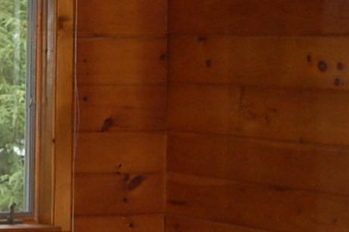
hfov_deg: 11.1
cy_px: 60
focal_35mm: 177
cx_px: -187
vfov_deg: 7.7
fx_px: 1713
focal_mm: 18
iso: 400
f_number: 3.5
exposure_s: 1/60
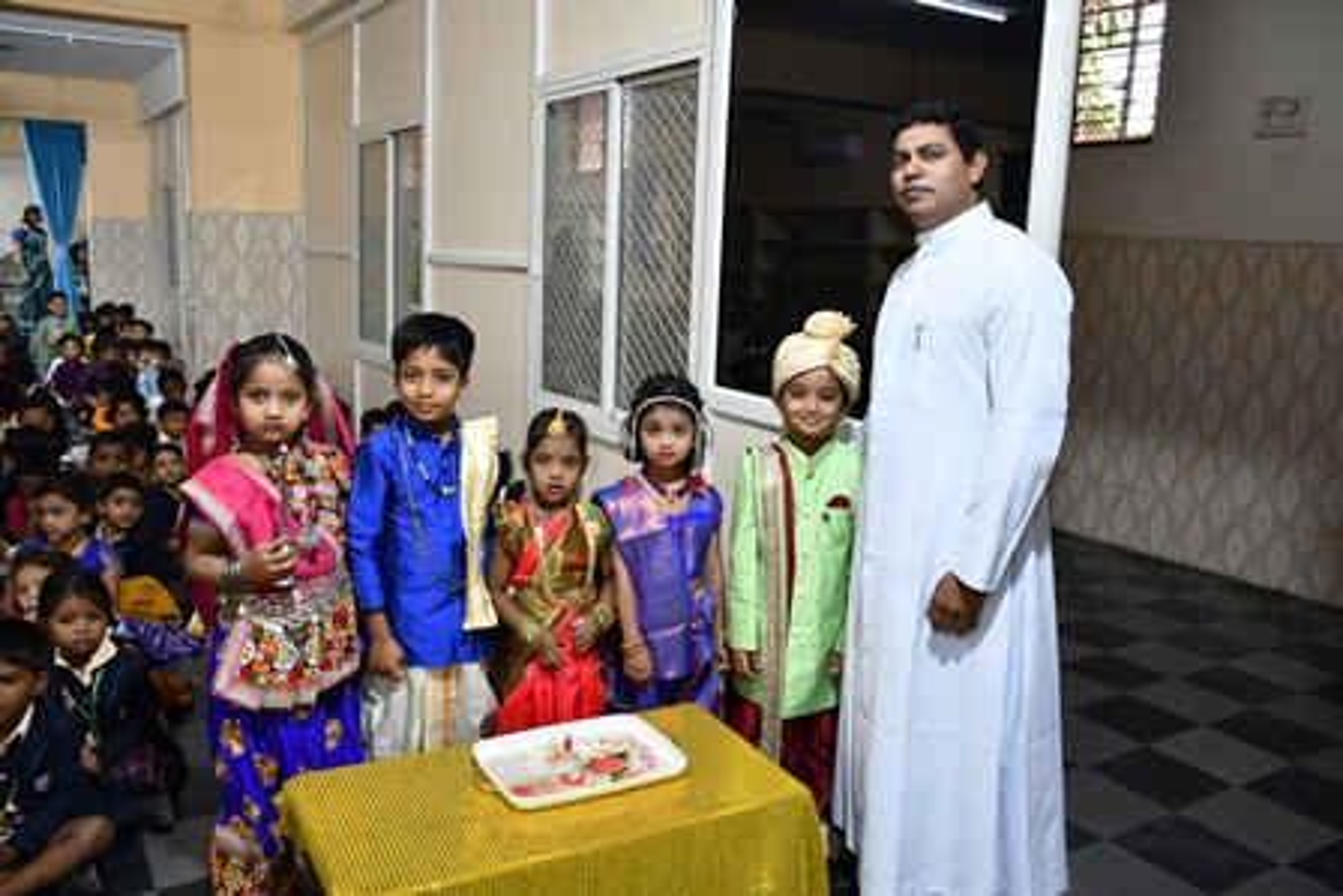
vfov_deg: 43.6
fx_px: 1119
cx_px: 672
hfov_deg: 61.9
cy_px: 448
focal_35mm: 30
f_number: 3.8
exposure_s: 1/60
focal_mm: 20
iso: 500
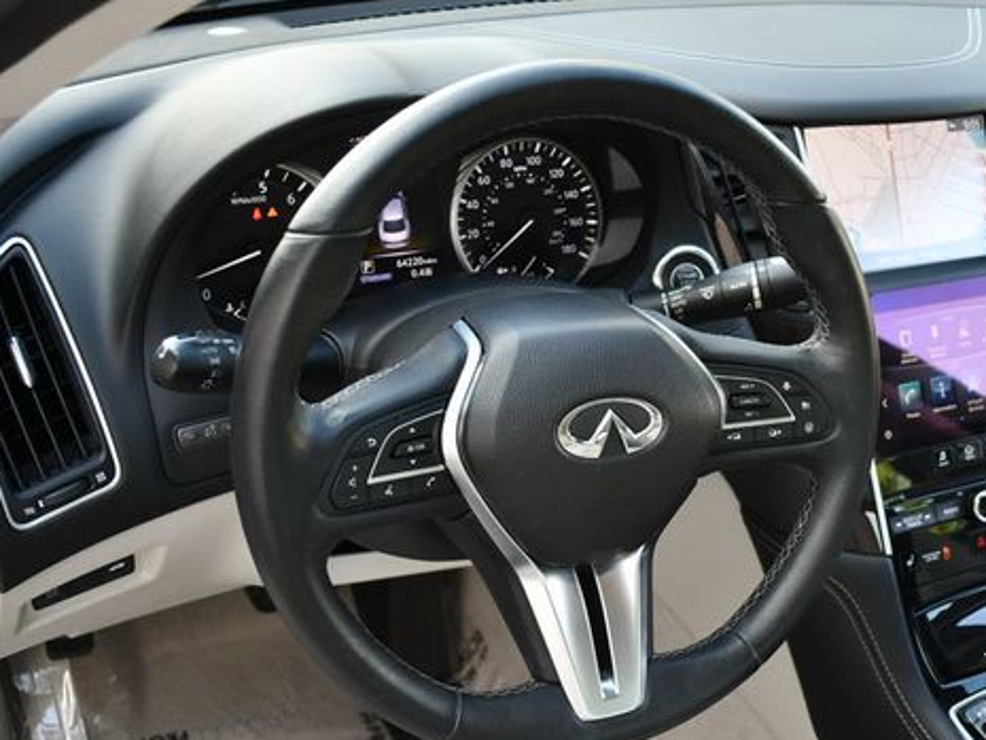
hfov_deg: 35.8
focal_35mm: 53
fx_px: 1510
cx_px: 659
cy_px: 437
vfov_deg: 27.5
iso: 560
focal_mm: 20
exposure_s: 1/250
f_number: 3.8
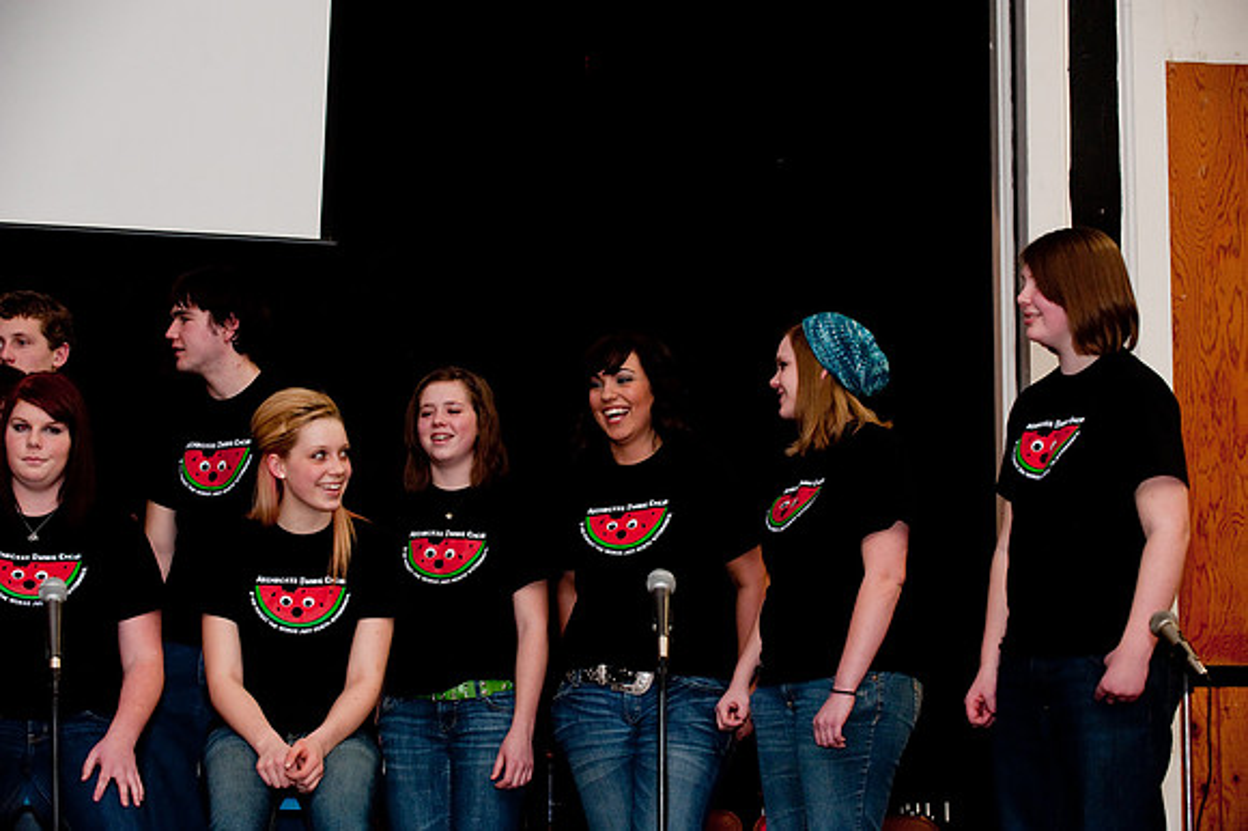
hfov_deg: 20.8
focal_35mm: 98
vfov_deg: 13.9
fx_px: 3395
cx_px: 624
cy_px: 416
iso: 560
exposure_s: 1/125
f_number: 5.6
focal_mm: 98
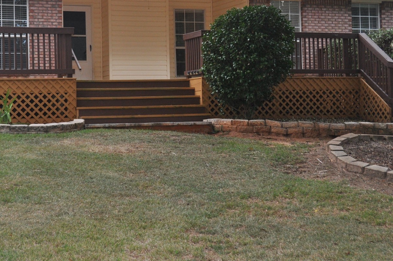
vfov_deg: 14.9
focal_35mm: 91
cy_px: 75
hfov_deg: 22.4
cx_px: 182
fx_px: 992
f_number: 4.2
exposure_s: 1/125
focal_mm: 34
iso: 720
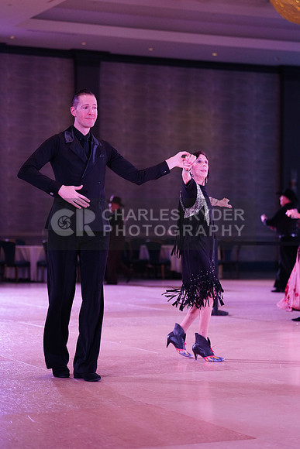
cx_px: 150
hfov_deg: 15.7
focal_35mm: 87
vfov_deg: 23.4
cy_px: 224
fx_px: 1087
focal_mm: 87
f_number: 2.8
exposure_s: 1/500
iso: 2500
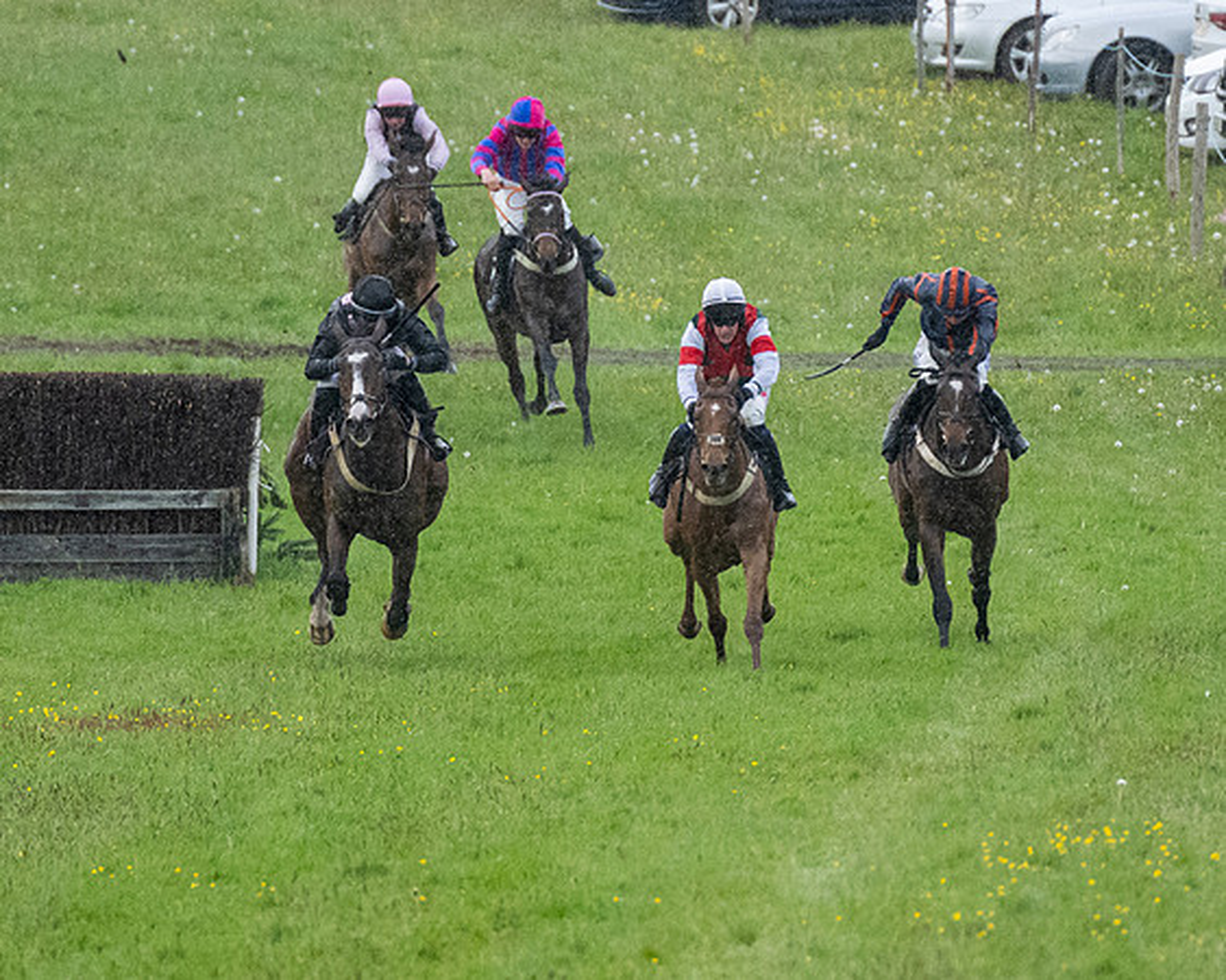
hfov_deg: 2.4
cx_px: 841
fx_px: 29695
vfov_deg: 1.9
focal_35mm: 819
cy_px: 574
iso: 2000
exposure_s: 1/1250
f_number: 4
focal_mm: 280
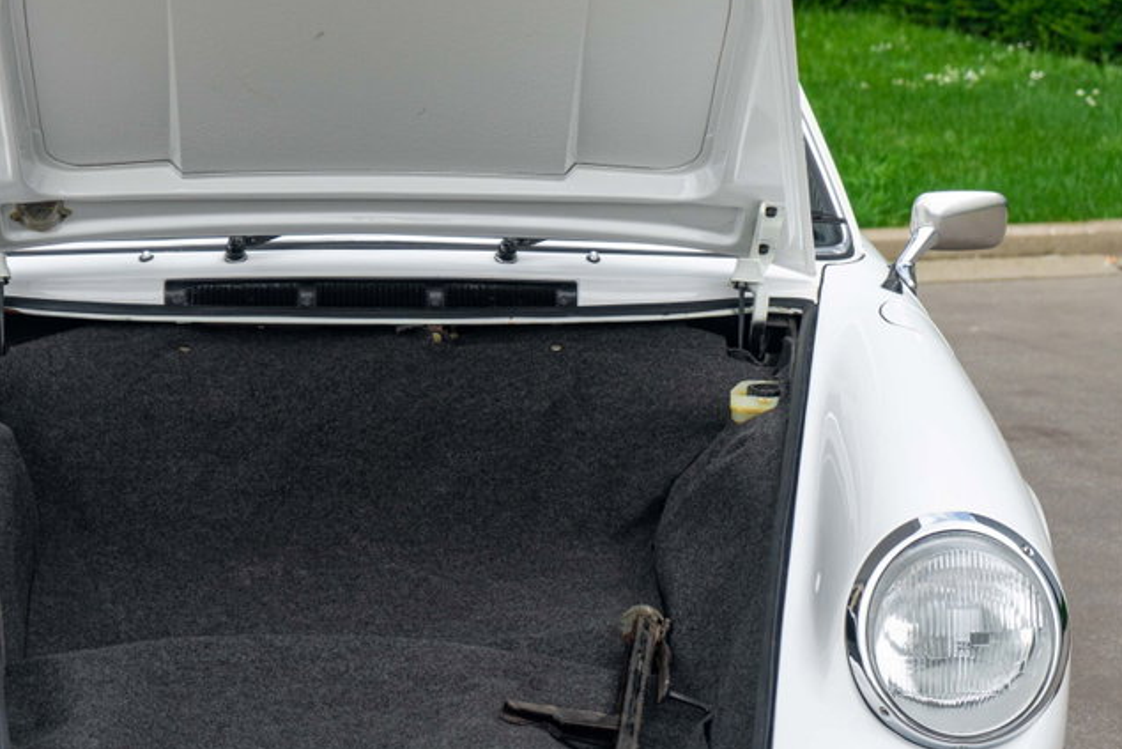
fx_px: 3522
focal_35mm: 113
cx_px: 395
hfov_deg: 18.1
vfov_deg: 12.1
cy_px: 458
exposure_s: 1/50
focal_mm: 70
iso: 50
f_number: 5.6
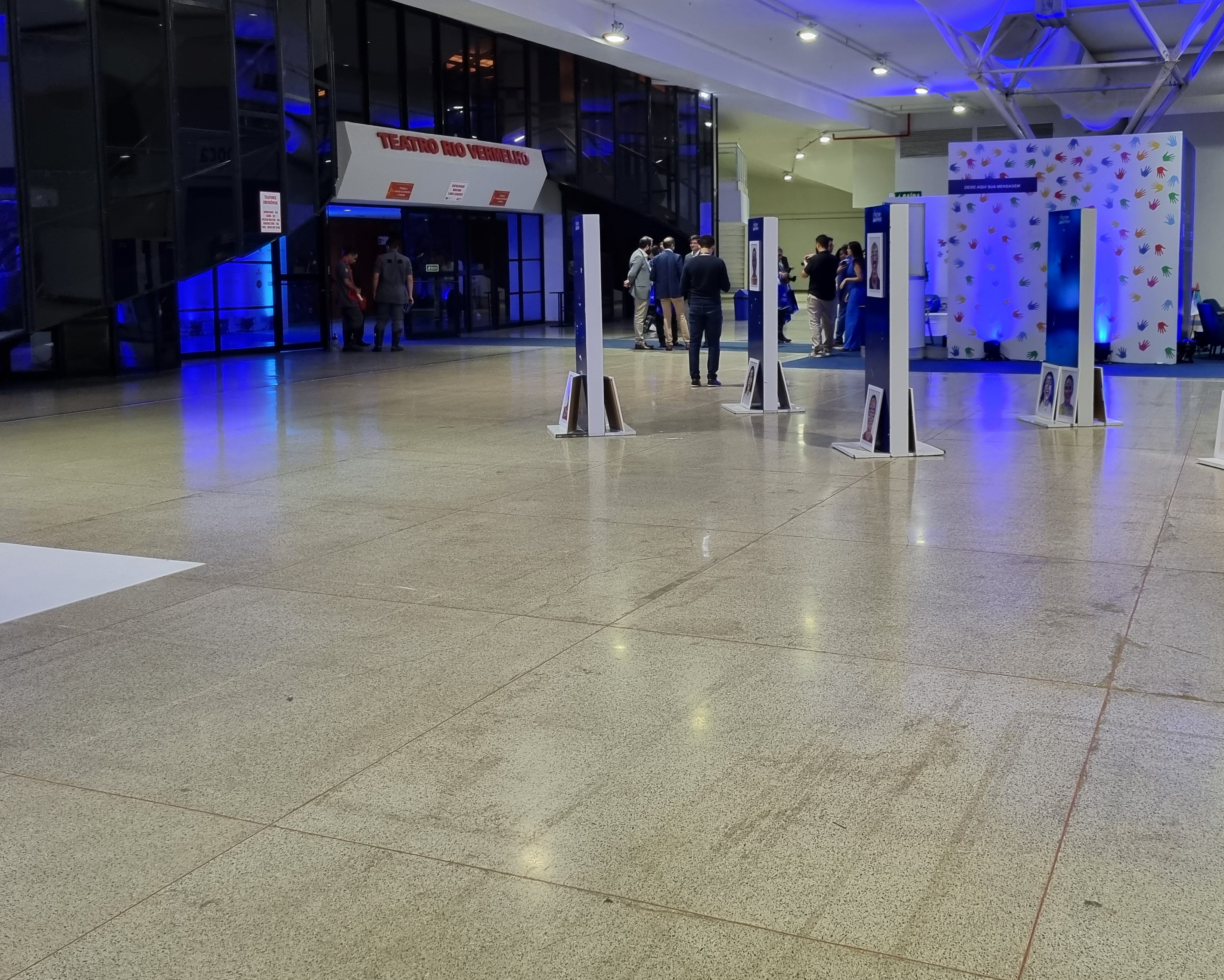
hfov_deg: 50.2
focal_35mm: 36
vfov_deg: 40.8
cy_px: 360
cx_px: 671
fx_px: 1304
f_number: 1.8
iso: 250
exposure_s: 1/120
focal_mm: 5.4
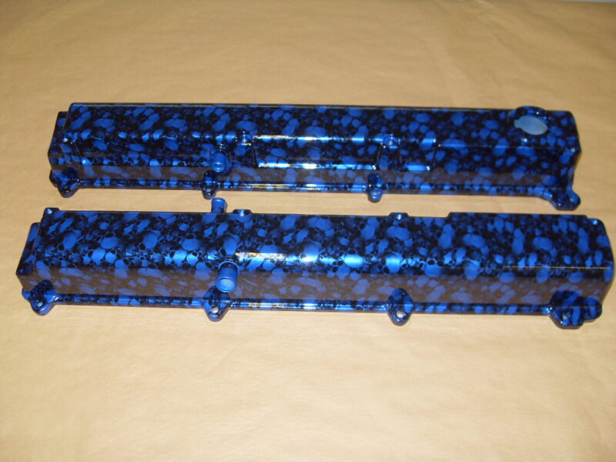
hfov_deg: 52.6
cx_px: 308
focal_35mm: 35
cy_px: 231
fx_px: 623
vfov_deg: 40.7
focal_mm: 6.3
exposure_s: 1/45
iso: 100
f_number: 2.8
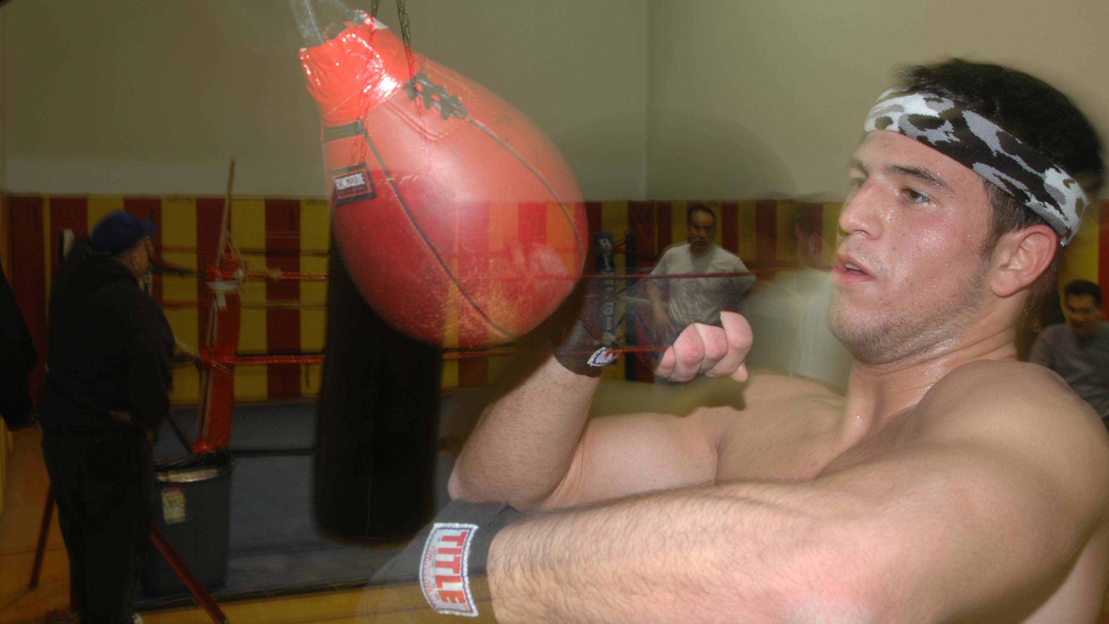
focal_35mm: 38
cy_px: 277
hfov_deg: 52.8
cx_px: 554
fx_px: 1117
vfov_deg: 31.2
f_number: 8
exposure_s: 1/5
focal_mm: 24
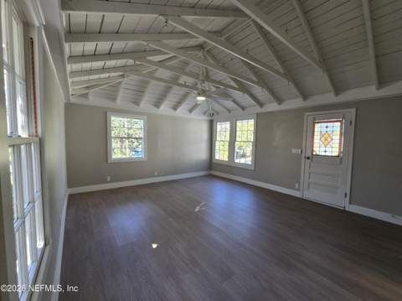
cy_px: 150
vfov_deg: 89.8
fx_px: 151
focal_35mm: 13
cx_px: 201
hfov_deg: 106.2
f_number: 2.2
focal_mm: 2.2
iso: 80
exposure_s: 1/120
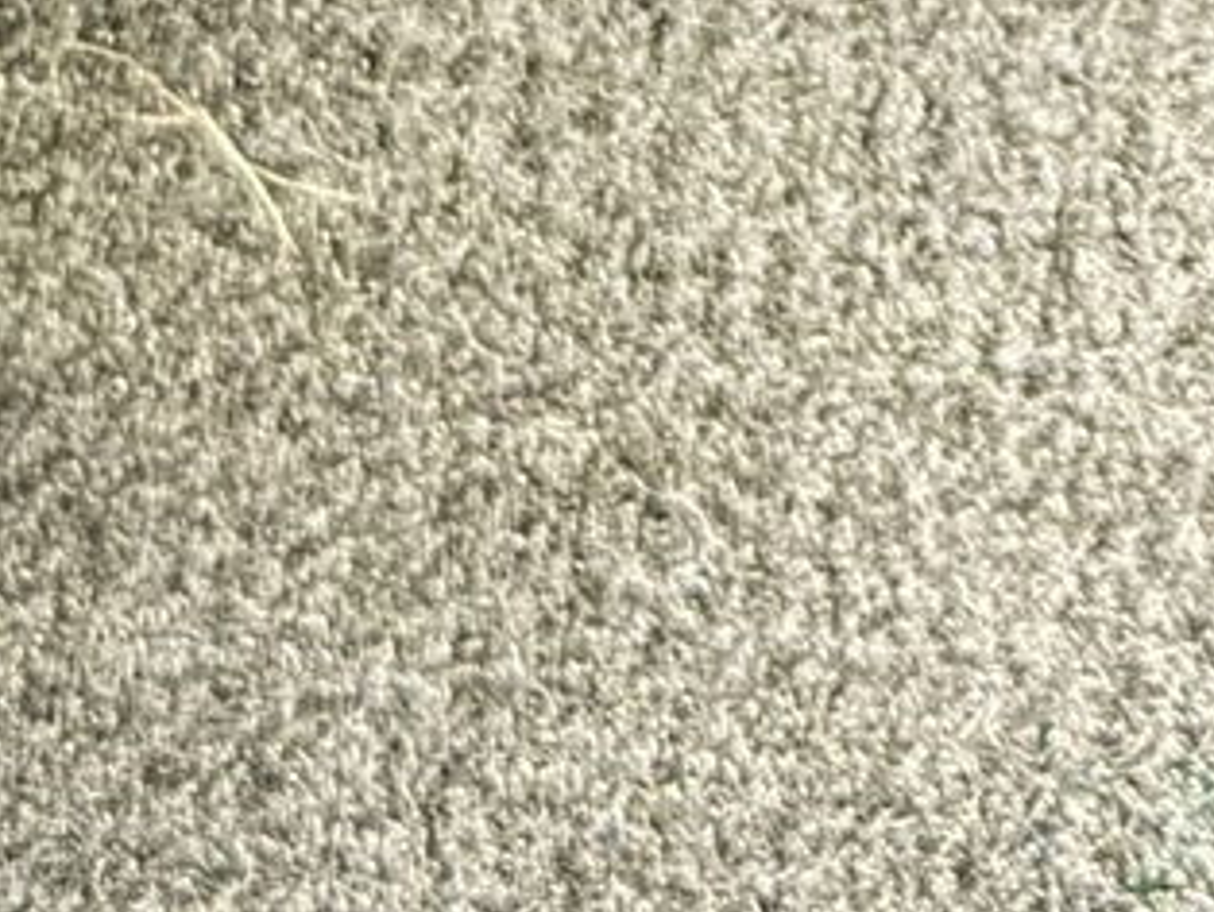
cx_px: 1141
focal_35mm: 220
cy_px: -854
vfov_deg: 6.6
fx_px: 7721
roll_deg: +1.6
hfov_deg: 8.9
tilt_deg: -37.6
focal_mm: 6.76
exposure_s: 1/2
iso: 500
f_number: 1.78
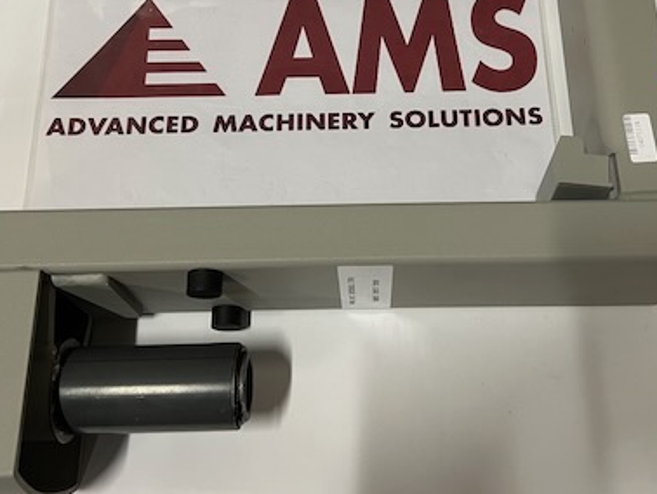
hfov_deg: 42.8
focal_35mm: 44
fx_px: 836
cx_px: 370
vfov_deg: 32.7
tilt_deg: -66.7
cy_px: 174
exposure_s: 1/50
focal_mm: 5.7
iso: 125
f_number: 1.5
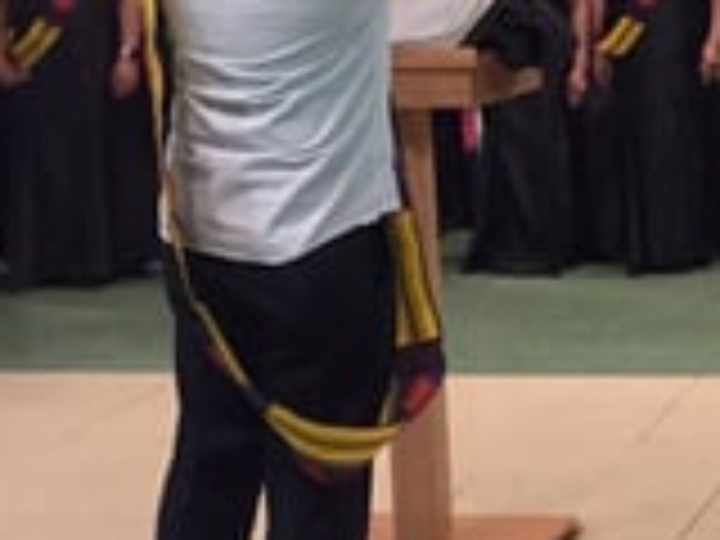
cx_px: 981
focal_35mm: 87
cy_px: 117
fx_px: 1810
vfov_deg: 16.9
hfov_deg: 20.3
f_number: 2.2
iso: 400
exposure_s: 1/15
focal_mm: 4.15
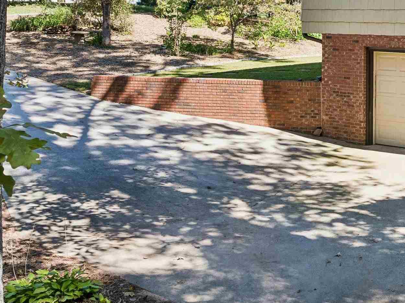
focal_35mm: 59
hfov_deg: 30.4
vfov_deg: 23.9
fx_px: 690
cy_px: 9
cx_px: 404
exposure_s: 1/25
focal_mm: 12.3
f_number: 2.8
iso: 150
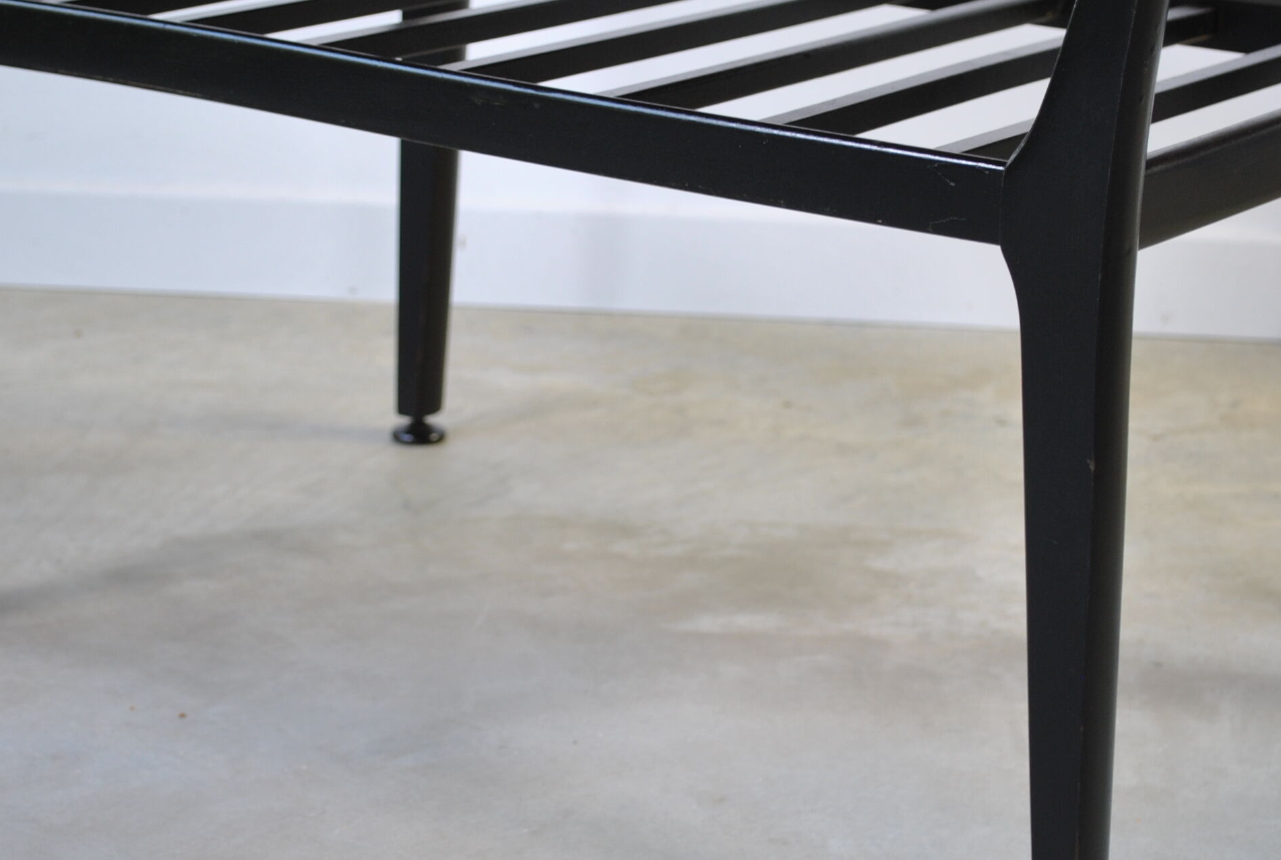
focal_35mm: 96
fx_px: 3423
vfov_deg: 14.3
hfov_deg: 21.2
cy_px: 408
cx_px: 546
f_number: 5.3
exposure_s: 1/30
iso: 200
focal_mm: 42
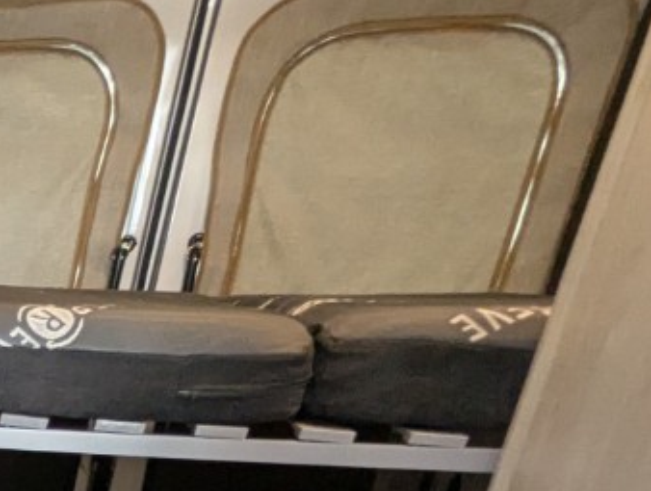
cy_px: 917
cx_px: -558
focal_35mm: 66
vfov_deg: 17.5
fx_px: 1244
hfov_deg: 20.0
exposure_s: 1/49.8
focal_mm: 2.35
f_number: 2.2
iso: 308
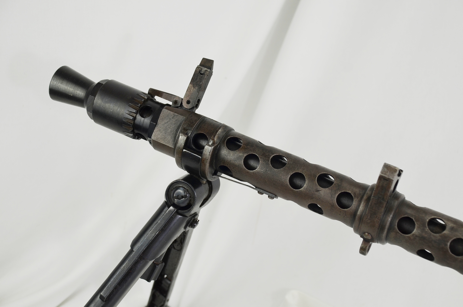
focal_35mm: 75
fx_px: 963
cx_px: 232
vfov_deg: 18.1
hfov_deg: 27.0
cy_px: 154
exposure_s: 1/125
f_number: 5.6
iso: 250
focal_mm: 50
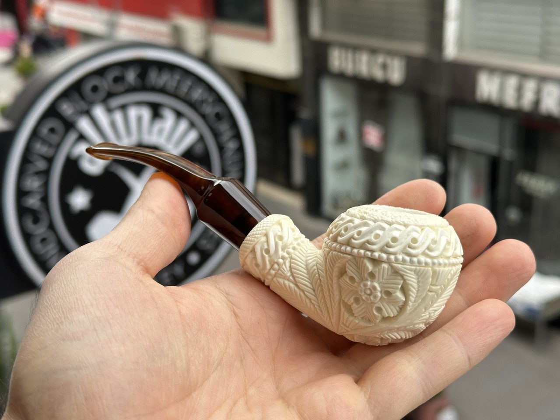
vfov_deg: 30.3
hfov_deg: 39.7
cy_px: 210
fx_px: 777
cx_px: 280
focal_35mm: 48
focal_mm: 6.86
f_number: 1.78
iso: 64
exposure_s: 1/990
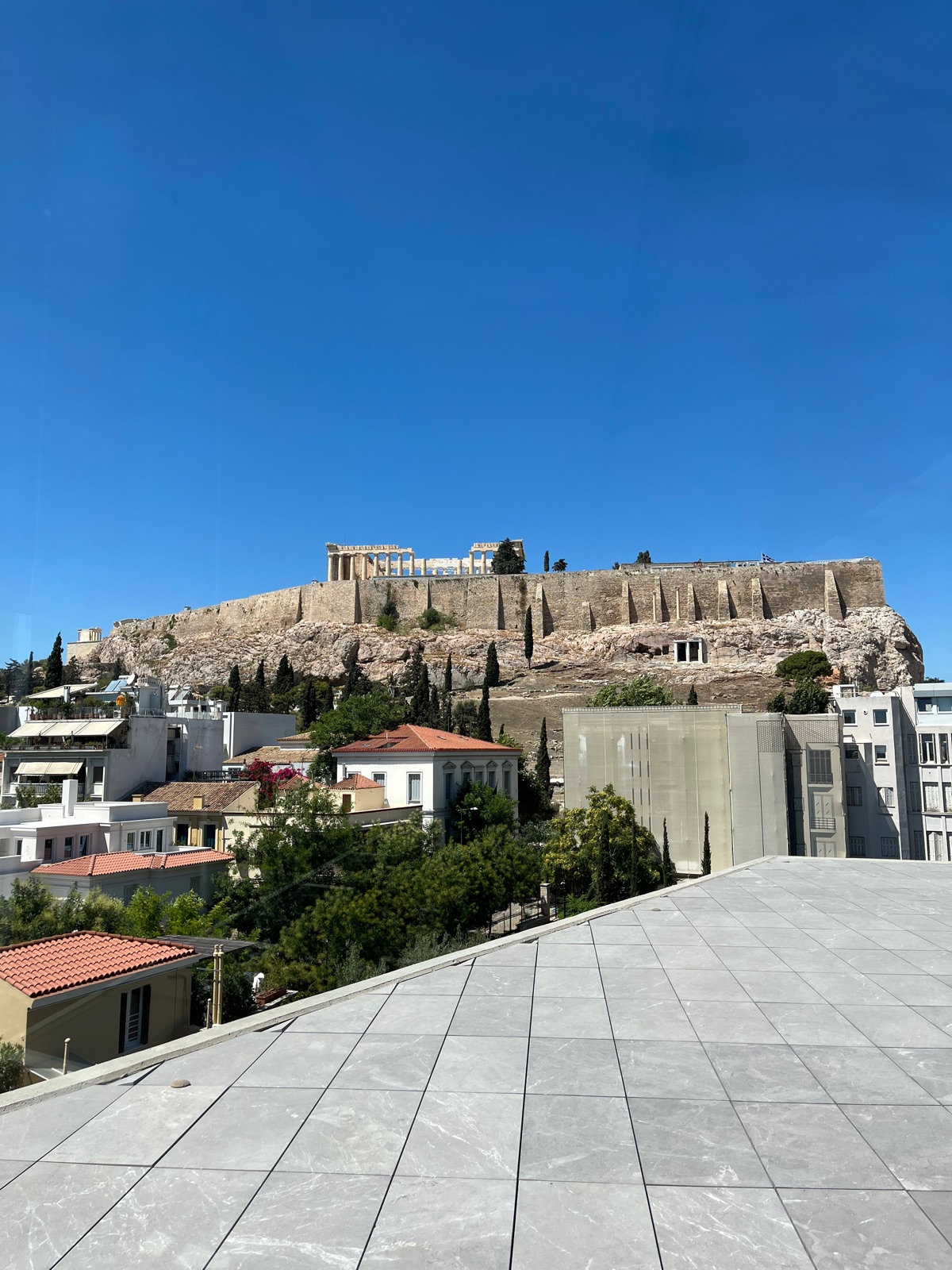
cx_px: 476
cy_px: 635
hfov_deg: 53.1
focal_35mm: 26
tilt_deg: +6.0
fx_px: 953
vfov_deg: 67.3
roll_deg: -0.8
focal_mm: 5.1
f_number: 1.6
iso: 50
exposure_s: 1/3215
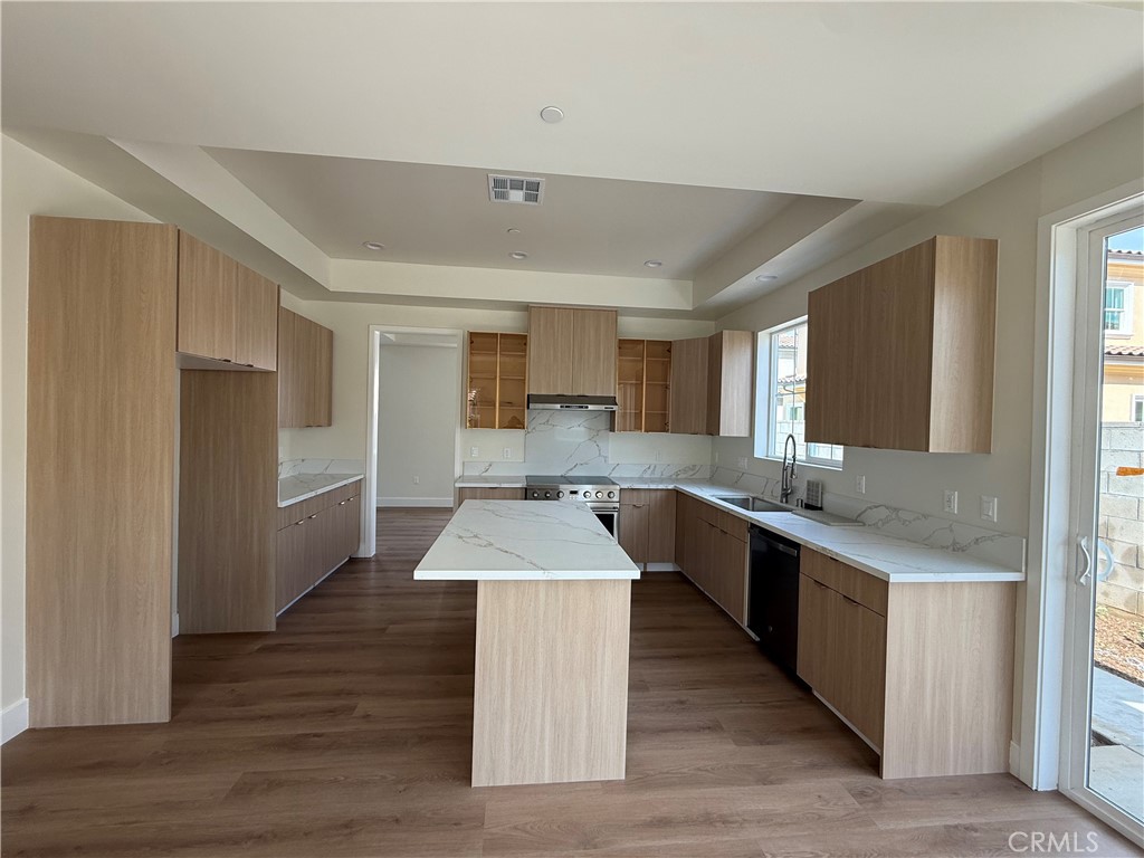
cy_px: 429
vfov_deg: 85.7
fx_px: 463
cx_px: 572
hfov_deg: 102.1
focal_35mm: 14
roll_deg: -1.9
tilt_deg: -0.5
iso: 64
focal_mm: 2.22
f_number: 2.2
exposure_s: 1/138
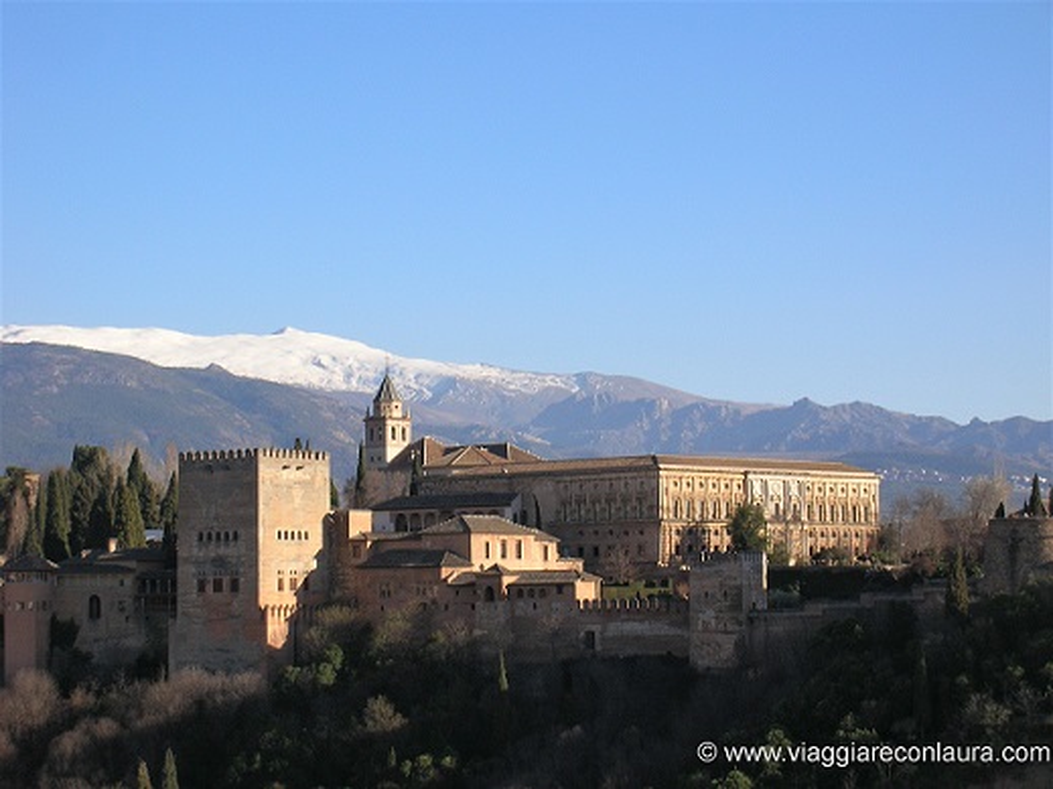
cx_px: 526
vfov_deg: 14.9
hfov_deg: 19.8
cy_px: 394
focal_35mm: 99
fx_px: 3011
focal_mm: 16.4
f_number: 8.1
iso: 50
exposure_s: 1/112
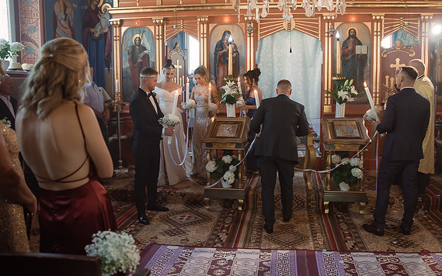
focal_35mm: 29
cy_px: 119
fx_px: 349
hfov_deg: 64.3
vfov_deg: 43.1
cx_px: 256
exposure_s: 1/200
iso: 1250
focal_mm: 24
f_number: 2.8
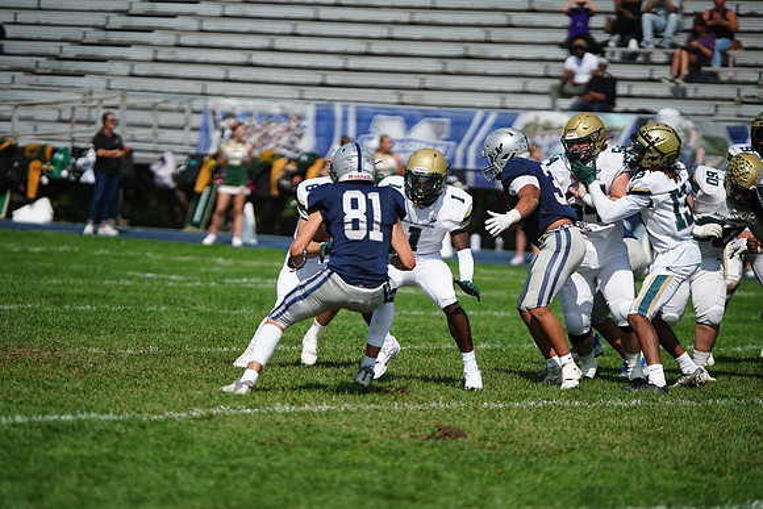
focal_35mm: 261
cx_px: 382
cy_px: 254
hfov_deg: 7.9
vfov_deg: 5.3
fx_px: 5533
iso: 400
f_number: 2.8
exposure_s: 1/8000
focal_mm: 261
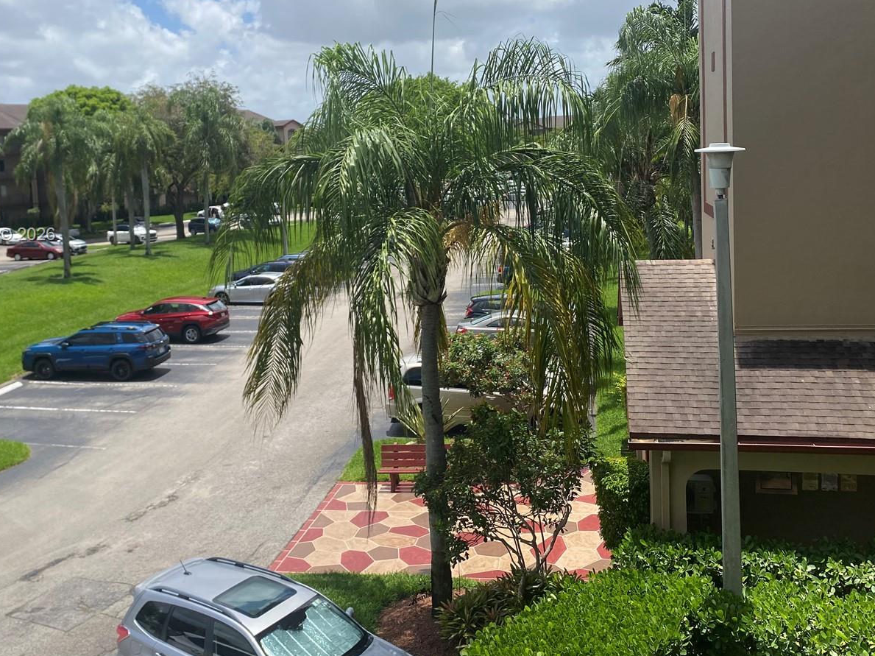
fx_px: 884
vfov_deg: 40.3
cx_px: 415
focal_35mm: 35
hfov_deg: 52.6
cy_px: 236
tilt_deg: -5.4
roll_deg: +2.1
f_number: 1.8
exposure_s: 1/4274
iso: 32
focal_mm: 4.25
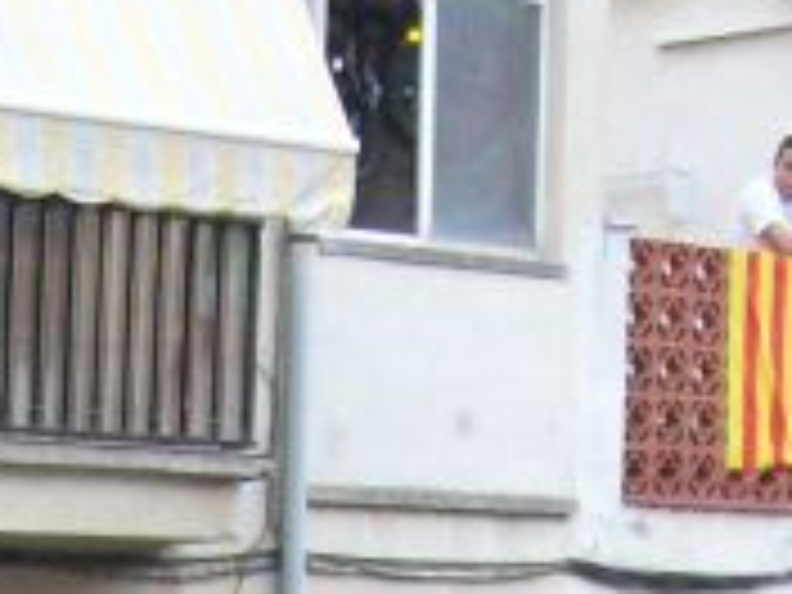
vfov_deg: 8.7
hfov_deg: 12.2
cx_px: -68
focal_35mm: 159
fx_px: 3638
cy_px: 1251
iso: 320
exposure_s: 1/60
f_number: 2.8
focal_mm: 5.8
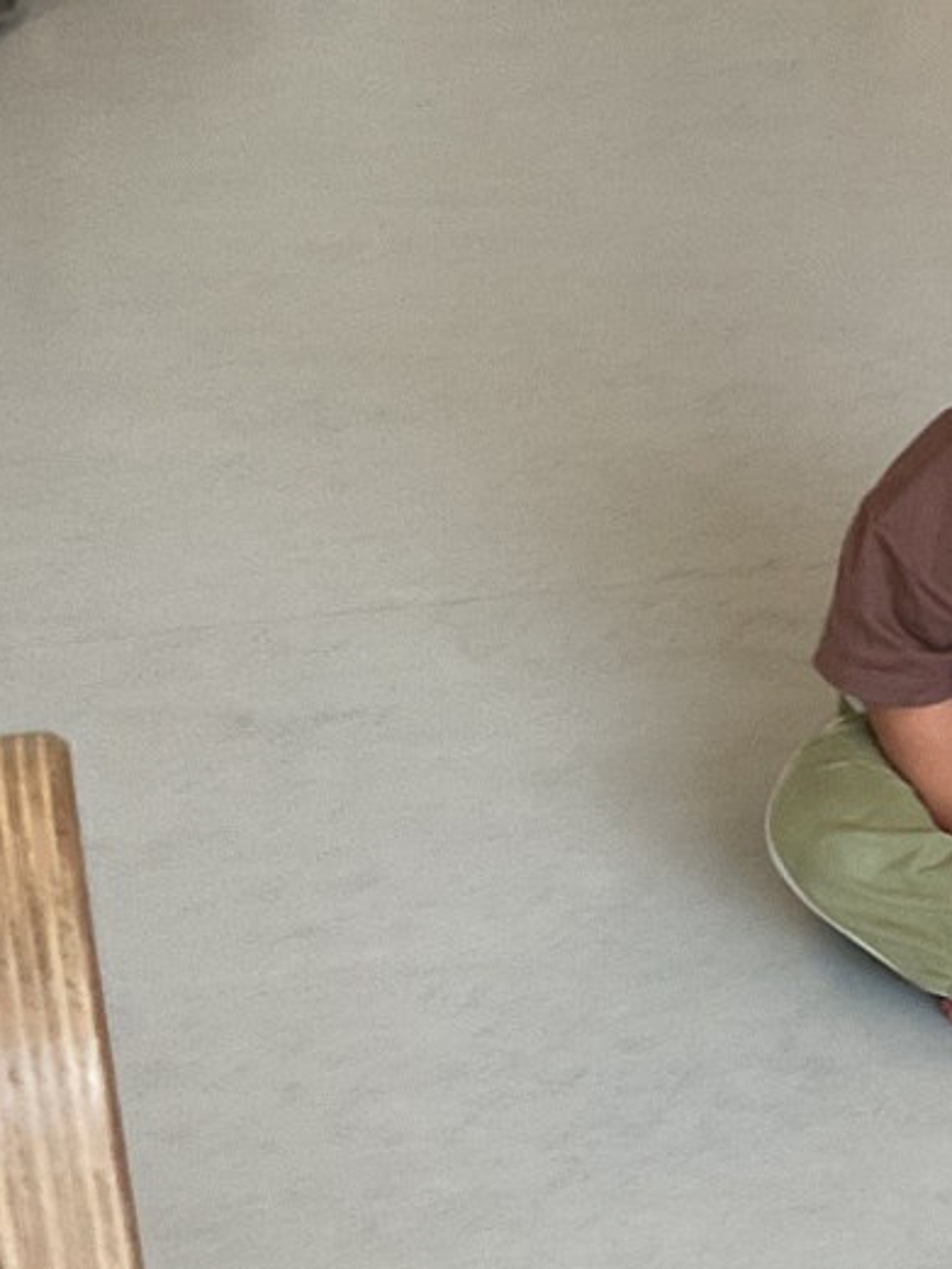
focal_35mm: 89
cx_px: 1154
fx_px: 3262
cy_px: 994
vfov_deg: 21.8
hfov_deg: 15.9
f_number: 1.8
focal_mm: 3
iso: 125
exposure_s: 1/60
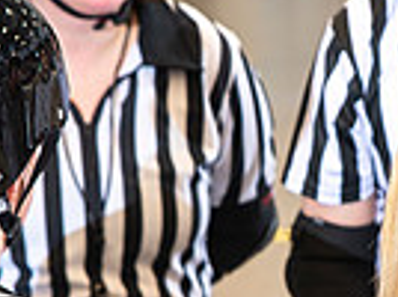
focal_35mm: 292
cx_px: 377
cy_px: 269
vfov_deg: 5.1
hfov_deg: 6.8
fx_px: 3351
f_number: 4.5
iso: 500
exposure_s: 1/160
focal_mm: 70
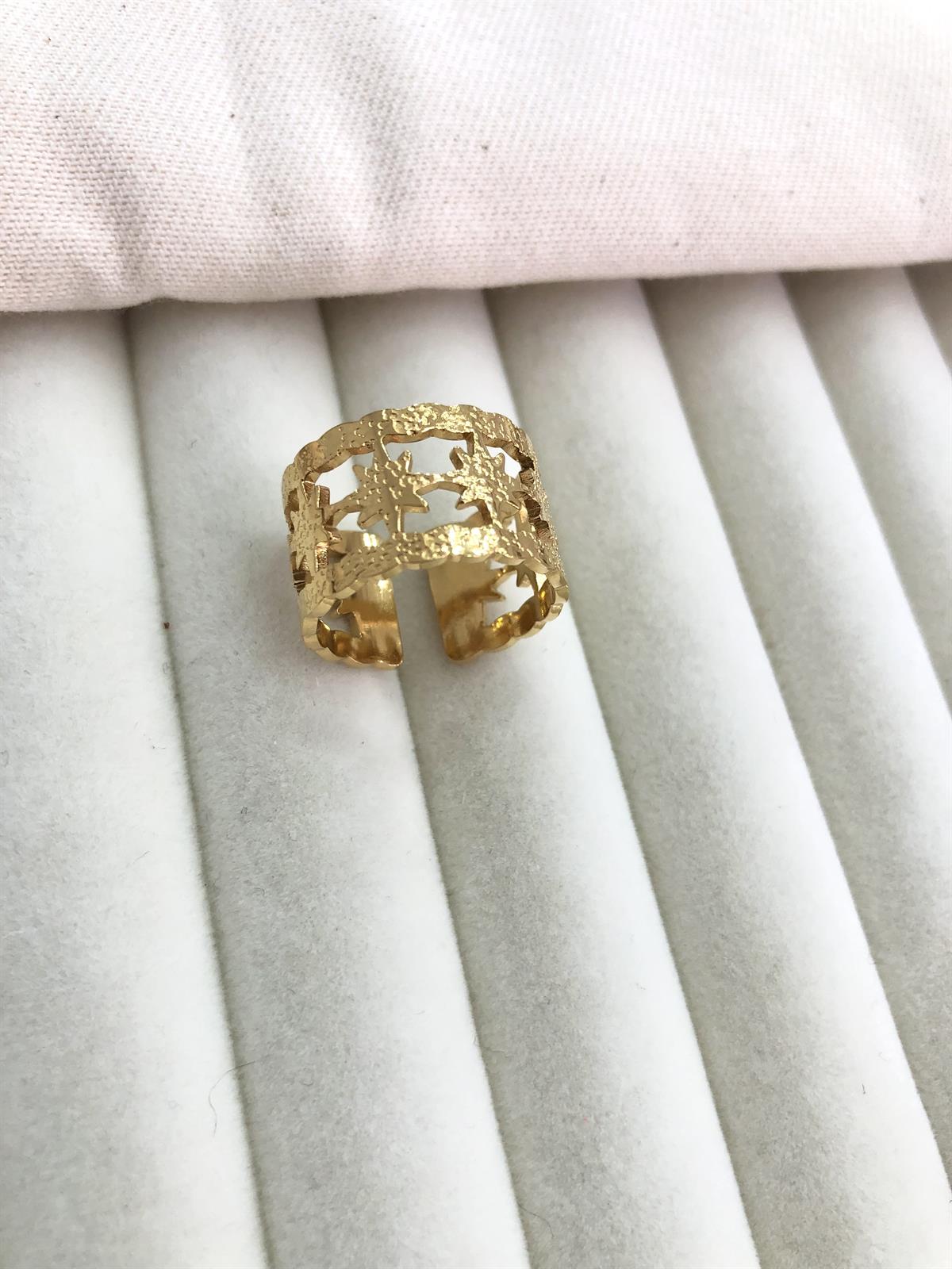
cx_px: 476
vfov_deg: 63.4
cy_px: 634
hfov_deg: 49.7
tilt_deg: -64.3
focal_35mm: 28
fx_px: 1027
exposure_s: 1/120
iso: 50
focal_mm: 3.99
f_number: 1.8
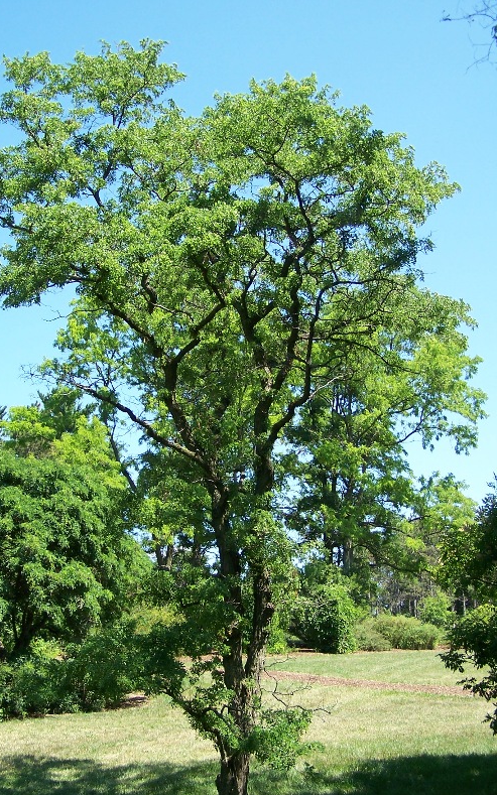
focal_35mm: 43
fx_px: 932
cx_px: 211
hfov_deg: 29.8
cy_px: 402
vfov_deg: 46.2
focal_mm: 6.7
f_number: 2.8
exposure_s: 1/400
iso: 80
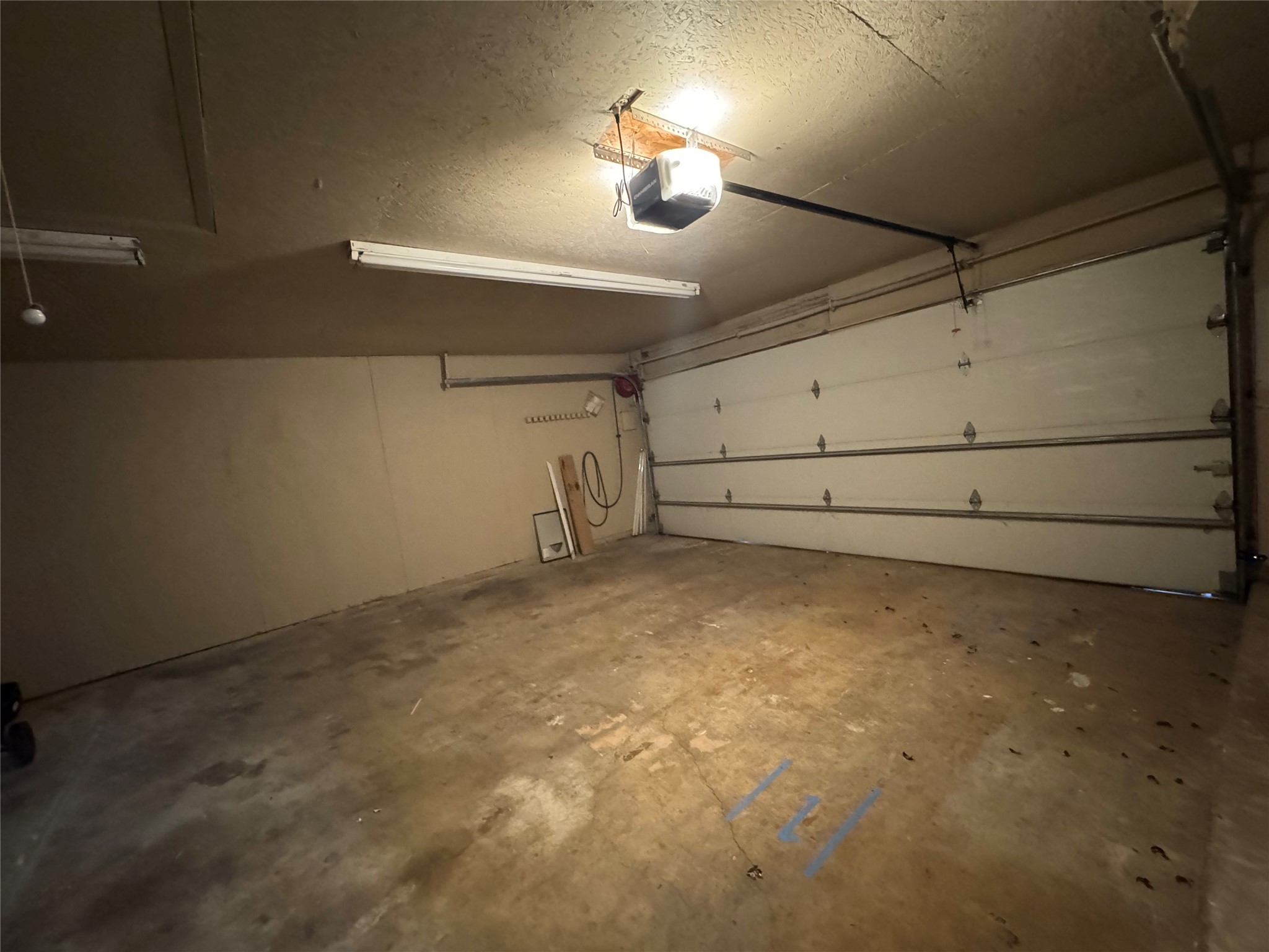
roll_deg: +7.2
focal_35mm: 14
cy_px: 476
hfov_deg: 102.1
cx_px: 634
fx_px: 513
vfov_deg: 85.7
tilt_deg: -5.0
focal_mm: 2.22
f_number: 2.2
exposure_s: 1/40
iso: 1250
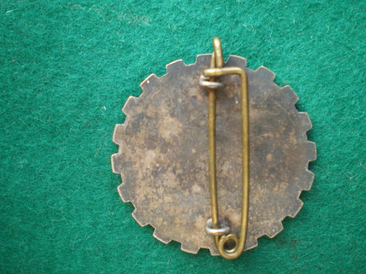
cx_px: 183
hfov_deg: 49.0
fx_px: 402
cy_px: 137
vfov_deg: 37.7
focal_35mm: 38
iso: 320
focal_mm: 6.3
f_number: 3.1
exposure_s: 1/50
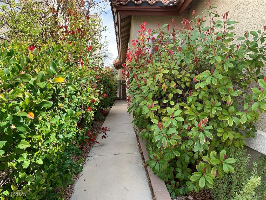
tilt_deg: -1.5
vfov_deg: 53.1
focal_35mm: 26
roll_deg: -0.1
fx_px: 200
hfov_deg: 67.3
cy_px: 100
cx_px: 133
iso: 25
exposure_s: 1/601
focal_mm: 4.25
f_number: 1.8
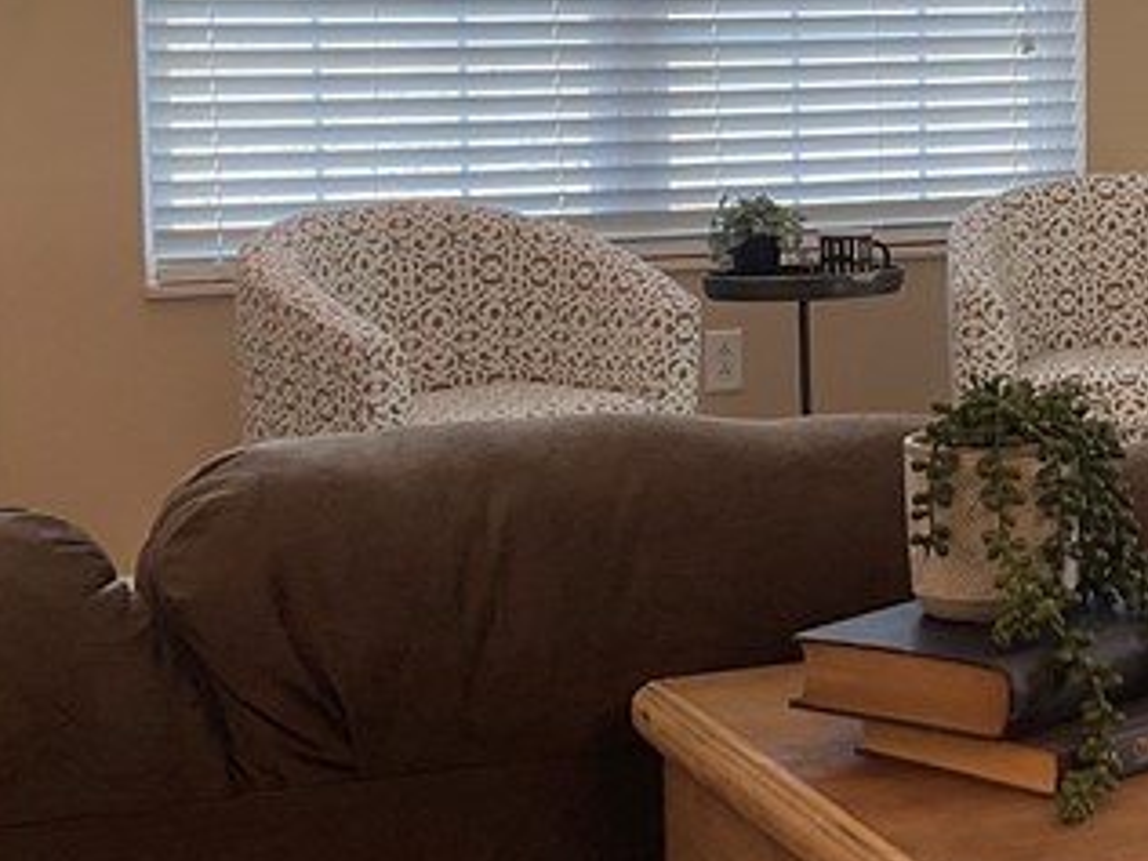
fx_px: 3117
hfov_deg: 20.3
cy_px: 203
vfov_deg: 15.6
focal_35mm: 94
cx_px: 1097
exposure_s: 1/120
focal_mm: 3
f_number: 1.8
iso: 40
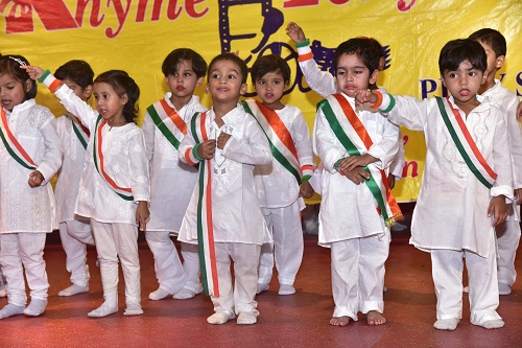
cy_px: 174
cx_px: 261
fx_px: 957
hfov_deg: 30.5
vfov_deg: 20.6
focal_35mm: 66
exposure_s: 1/125
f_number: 5.6
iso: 1250
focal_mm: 66
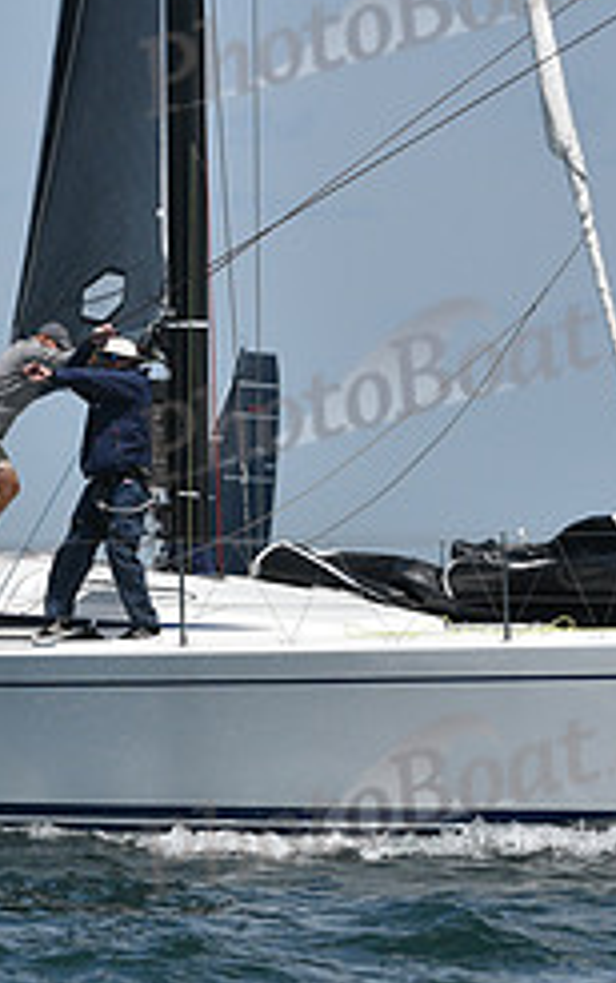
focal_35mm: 480
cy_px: 645
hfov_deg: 2.7
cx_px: -64
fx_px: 12878
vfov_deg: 4.4
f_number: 8
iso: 320
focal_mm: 200
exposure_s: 1/1600
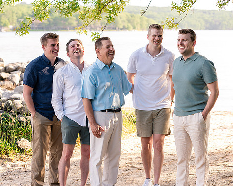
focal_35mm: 100
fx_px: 689
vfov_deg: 15.4
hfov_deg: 19.2
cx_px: 107
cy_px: 94
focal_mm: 85
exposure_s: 1/500
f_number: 4.5
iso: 800
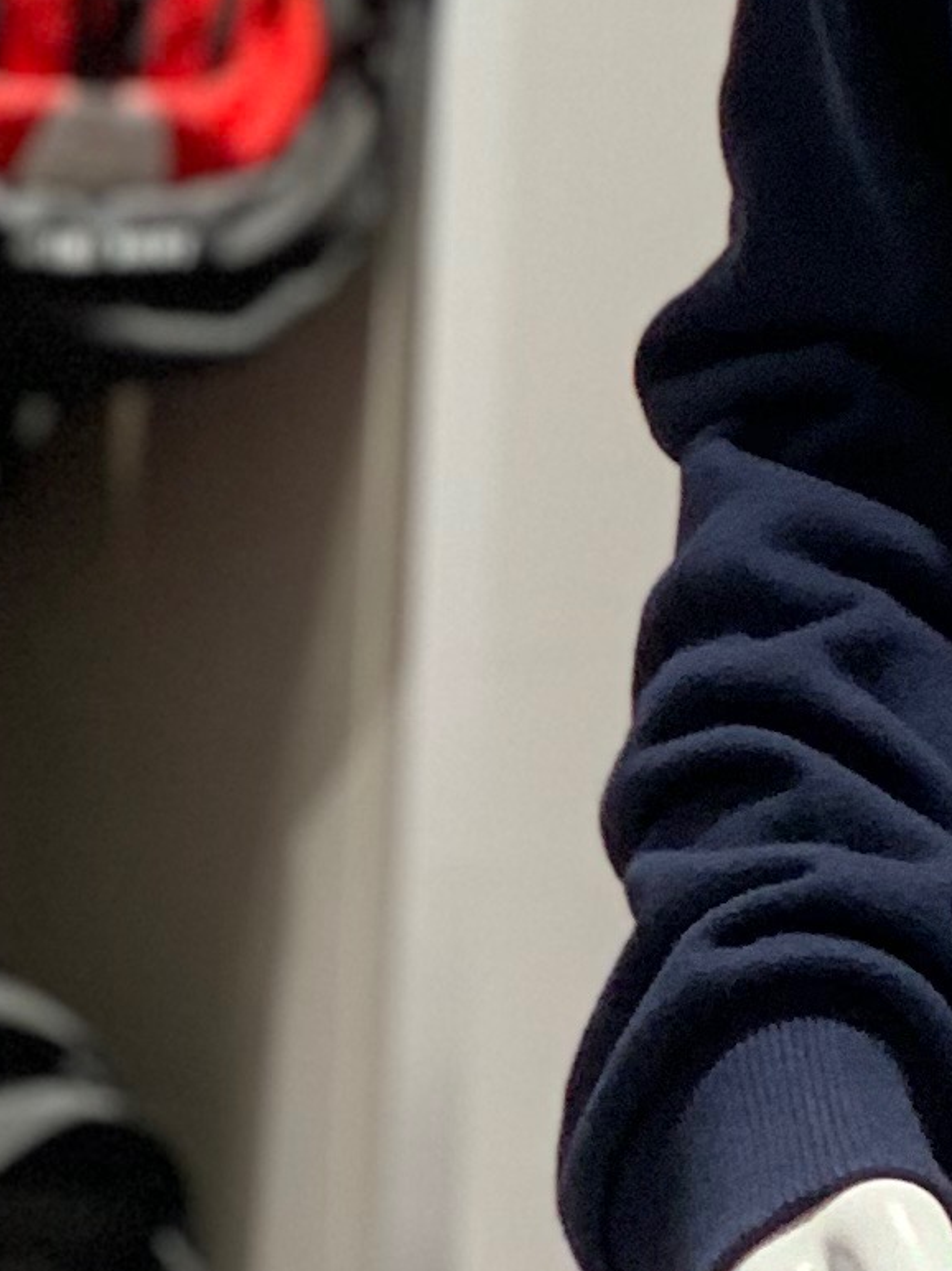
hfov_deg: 5.3
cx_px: 2051
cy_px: -366
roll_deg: -1.5
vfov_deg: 7.2
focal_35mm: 272
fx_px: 9977
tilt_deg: +8.7
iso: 125
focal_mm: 6
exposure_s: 1/60
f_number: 2.4
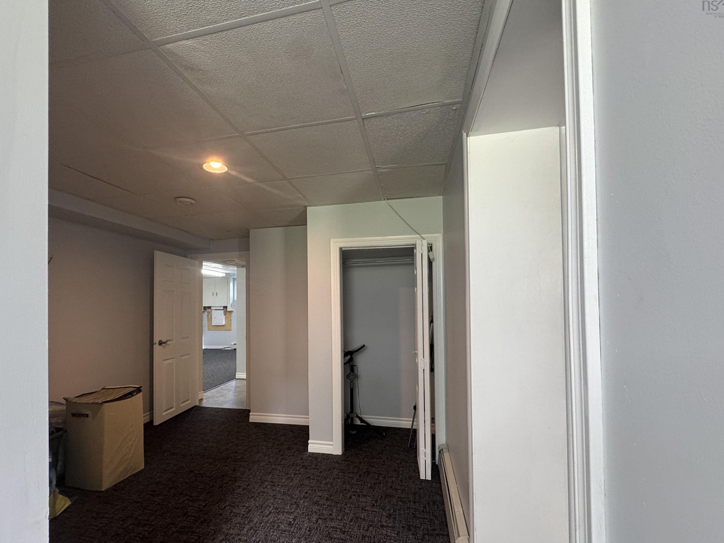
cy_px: 301
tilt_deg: +2.1
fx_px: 335
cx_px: 335
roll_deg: +2.2
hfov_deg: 94.3
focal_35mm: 16
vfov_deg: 77.8
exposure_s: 1/60
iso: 200
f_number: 2.2
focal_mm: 2.22
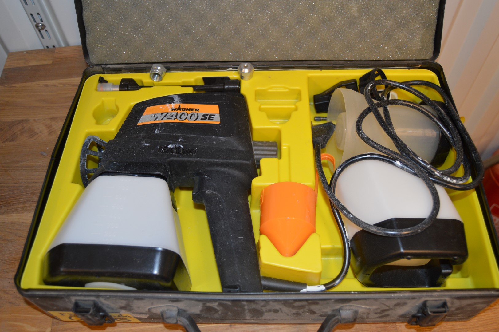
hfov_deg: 62.0
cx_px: 250
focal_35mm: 30
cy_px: 166
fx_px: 415
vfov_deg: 43.5
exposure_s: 1/60
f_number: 3.5
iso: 560
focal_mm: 20
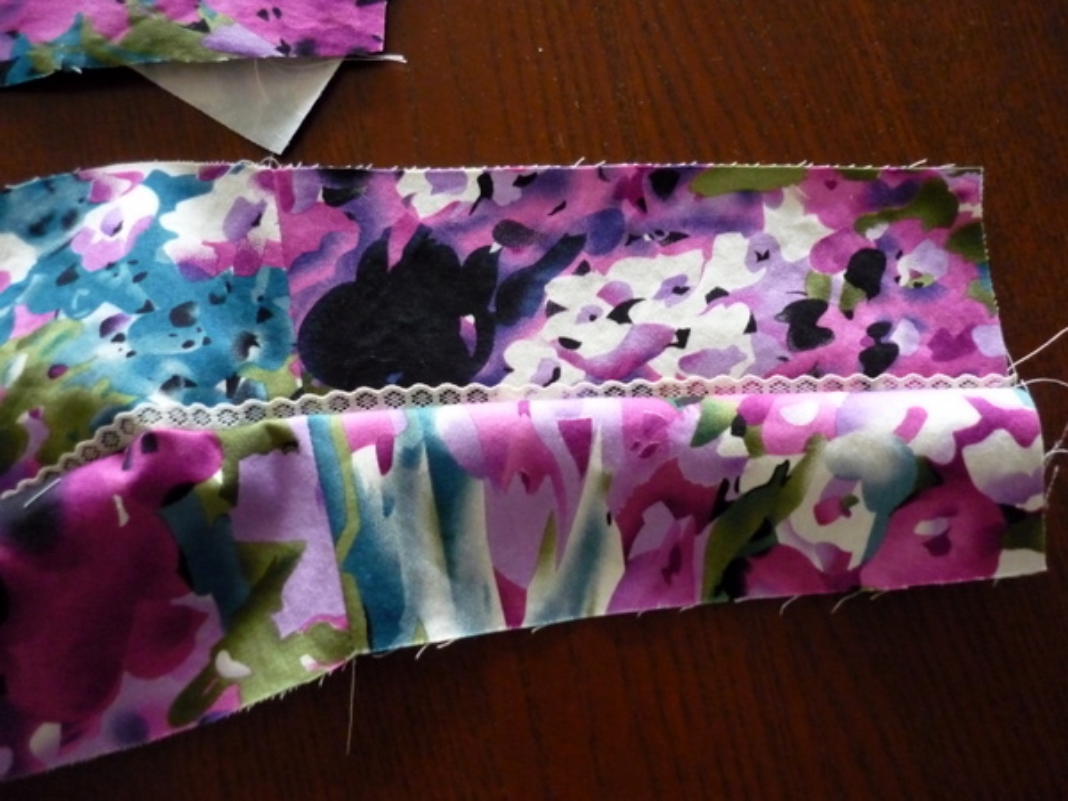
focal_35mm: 33
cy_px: 400
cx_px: 534
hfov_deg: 55.4
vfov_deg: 42.9
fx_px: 1018
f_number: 2.8
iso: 800
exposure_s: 1/60
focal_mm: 5.5
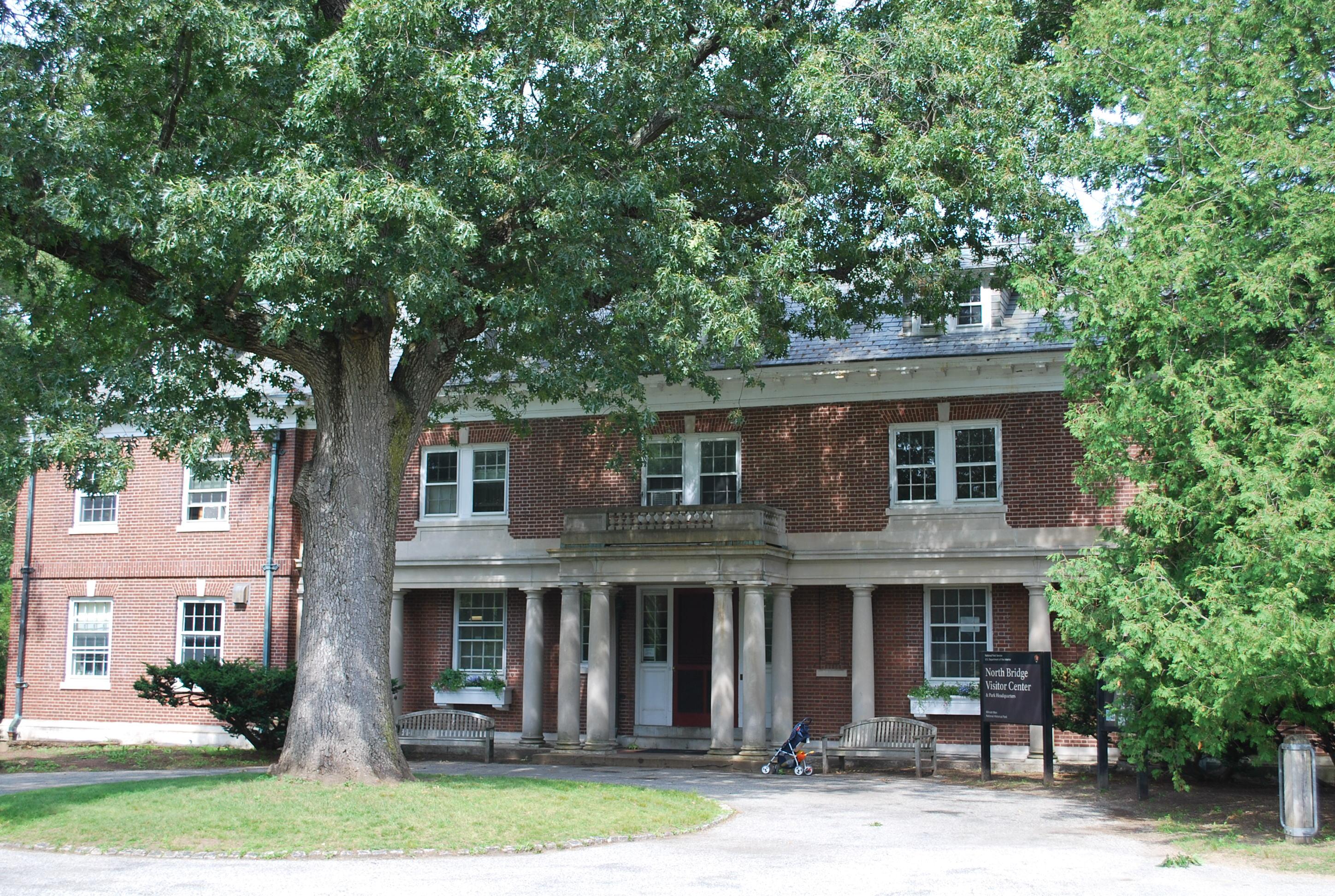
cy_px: 448
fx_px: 1616
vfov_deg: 31.0
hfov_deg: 44.9
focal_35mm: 44
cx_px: 668
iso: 110
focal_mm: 29
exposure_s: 1/125
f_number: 5.6
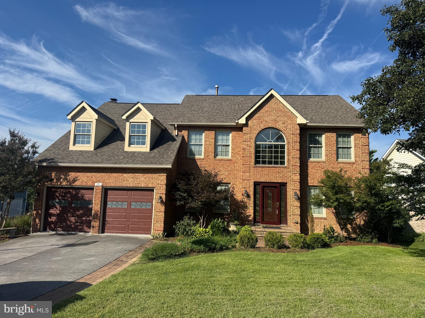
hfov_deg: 71.6
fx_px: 295
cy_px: 159
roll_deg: -2.1
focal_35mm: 24
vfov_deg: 56.8
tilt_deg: +6.9
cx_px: 212
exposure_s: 1/4950
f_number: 1.78
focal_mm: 6.76
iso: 80
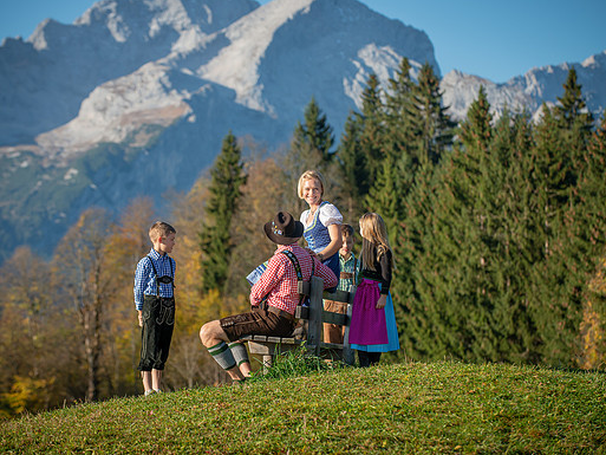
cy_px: 228
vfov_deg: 10.9
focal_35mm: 136
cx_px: 286
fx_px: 2381
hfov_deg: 14.5
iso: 200
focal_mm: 125
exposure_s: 1/800
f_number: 5
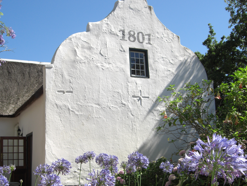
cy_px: 103
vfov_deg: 30.2
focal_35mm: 48
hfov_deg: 39.6
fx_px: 343
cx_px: 108
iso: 80
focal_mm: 7.9
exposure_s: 1/500
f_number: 4
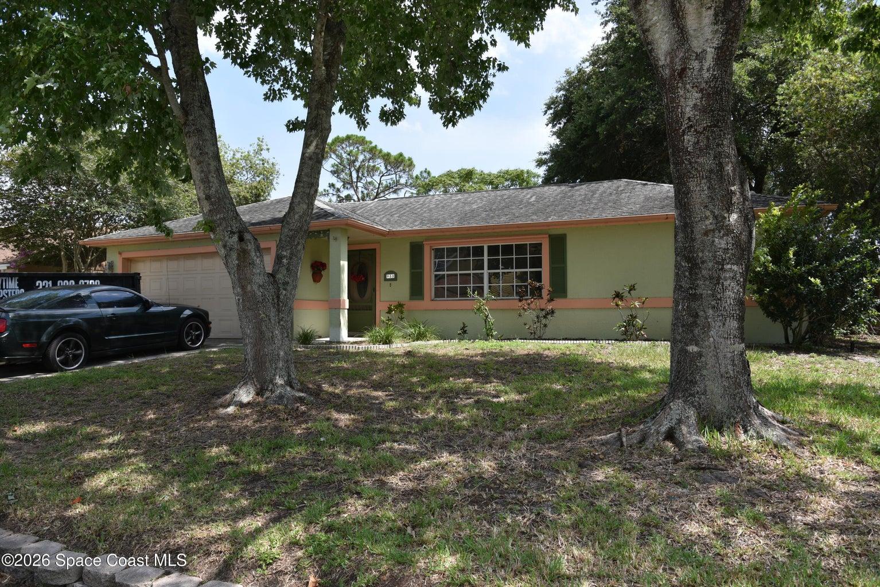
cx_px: 440
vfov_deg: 53.2
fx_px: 587
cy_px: 294
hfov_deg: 73.7
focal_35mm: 24
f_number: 6.3
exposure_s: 1/160
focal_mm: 24
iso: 100
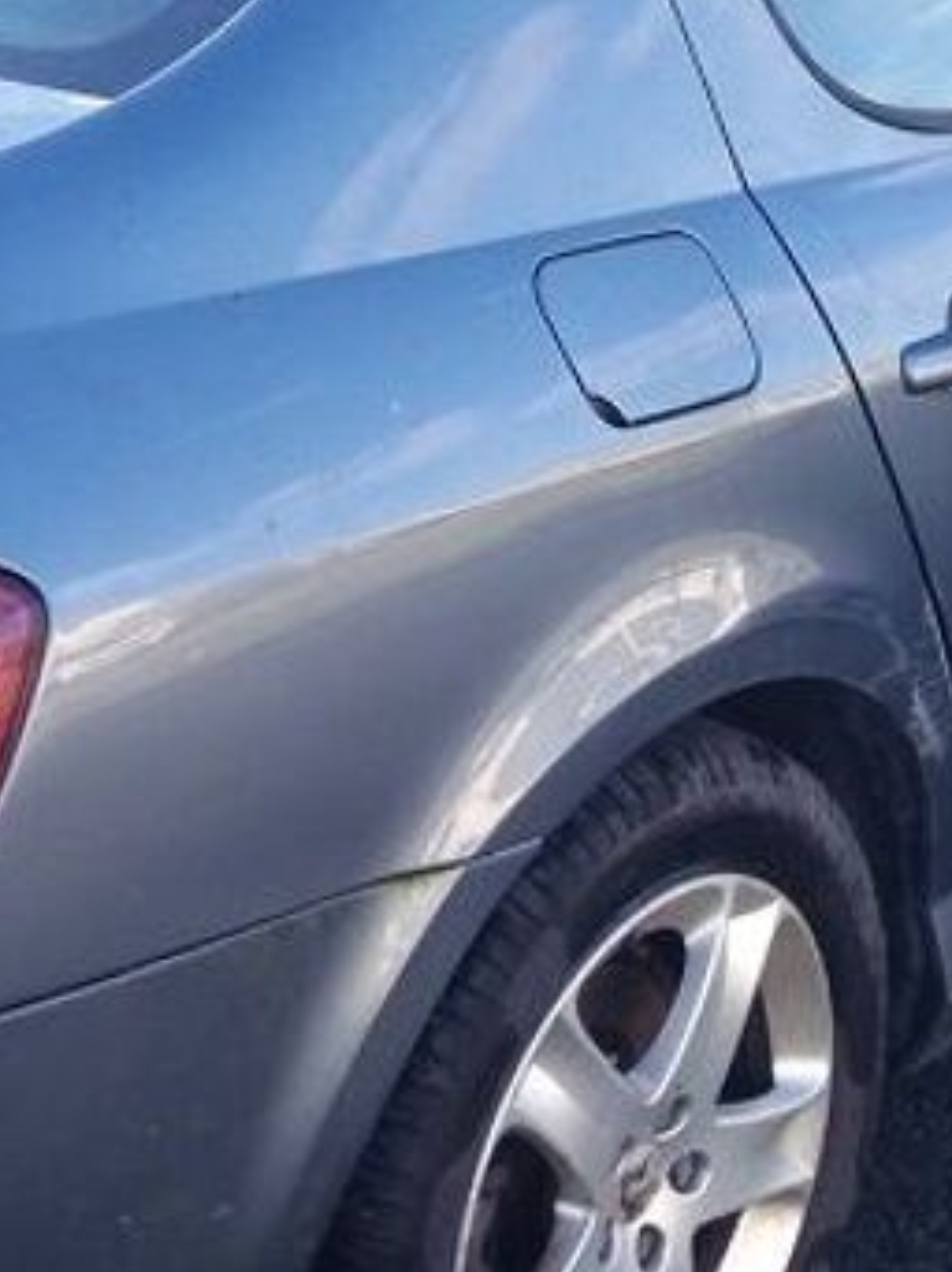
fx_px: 3011
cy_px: 586
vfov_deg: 23.8
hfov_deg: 17.9
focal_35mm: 82
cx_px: 279
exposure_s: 1/145
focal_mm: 3.7
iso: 64
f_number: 1.9
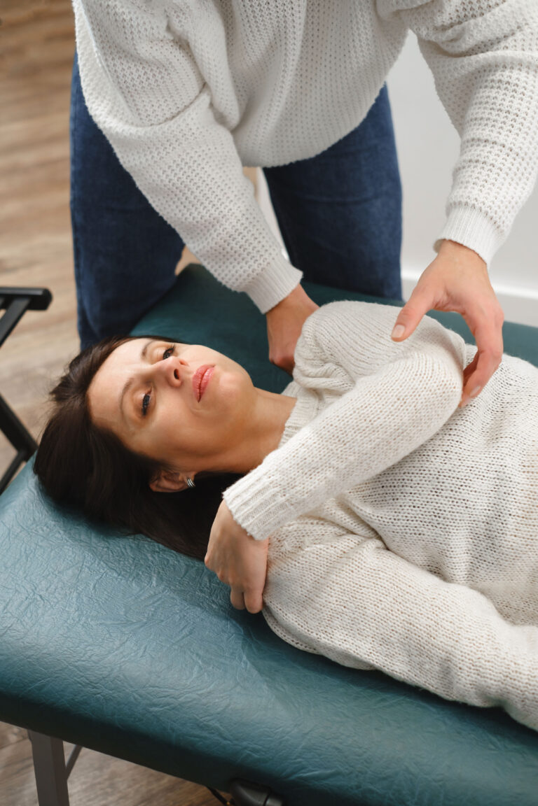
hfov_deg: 25.5
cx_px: 269
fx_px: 1188
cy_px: 403
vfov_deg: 37.5
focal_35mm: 53
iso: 640
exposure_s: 1/250
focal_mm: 35
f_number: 2.5
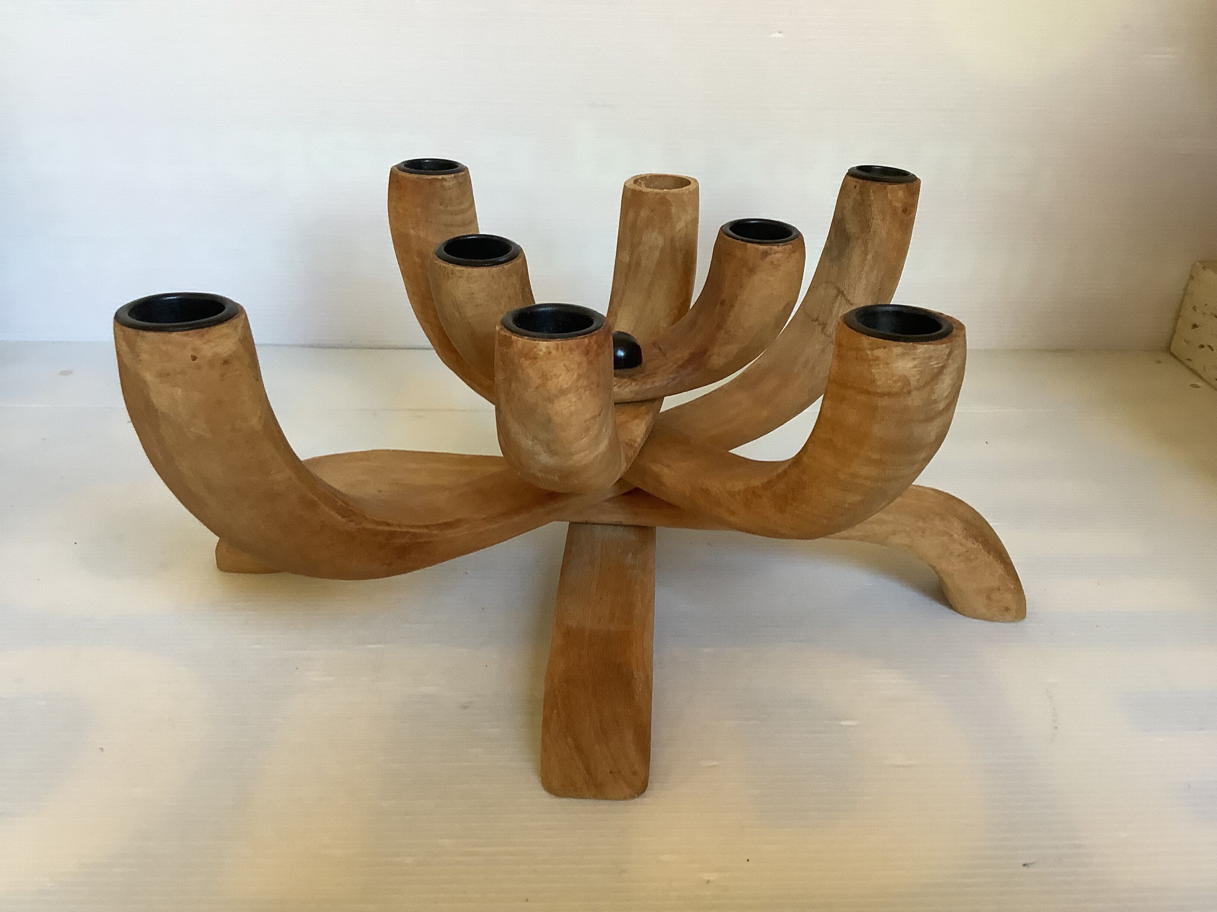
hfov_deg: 58.4
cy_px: 456
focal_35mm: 31
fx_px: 1090
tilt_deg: -26.4
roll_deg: -0.8
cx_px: 608
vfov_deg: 45.4
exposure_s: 1/50
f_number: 2.4
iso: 125
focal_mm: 3.3
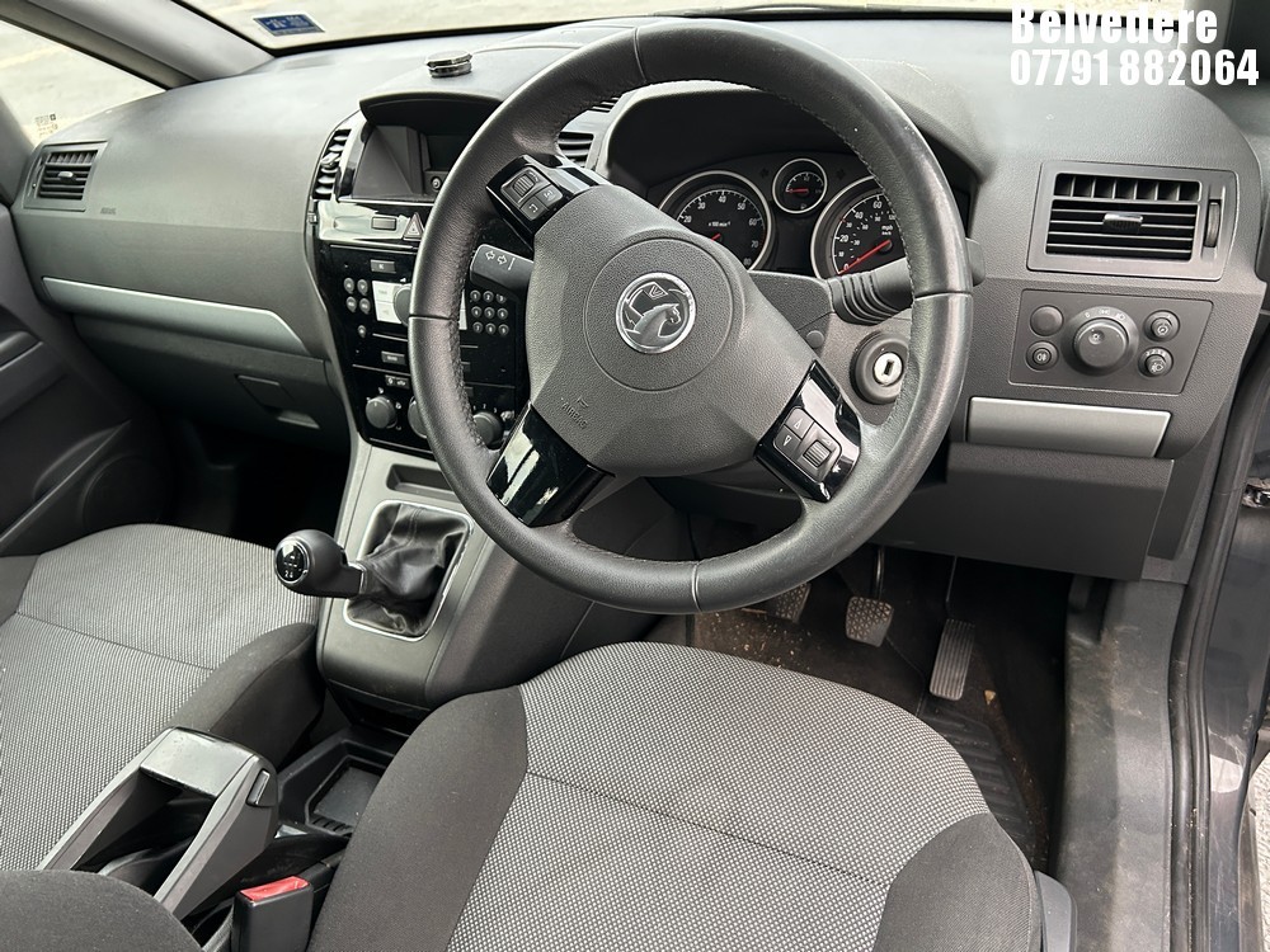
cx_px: 635
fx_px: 954
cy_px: 476
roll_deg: +7.0
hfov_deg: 67.3
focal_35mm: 26
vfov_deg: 53.1
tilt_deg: -32.2
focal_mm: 5.7
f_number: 1.5
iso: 250
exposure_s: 1/60
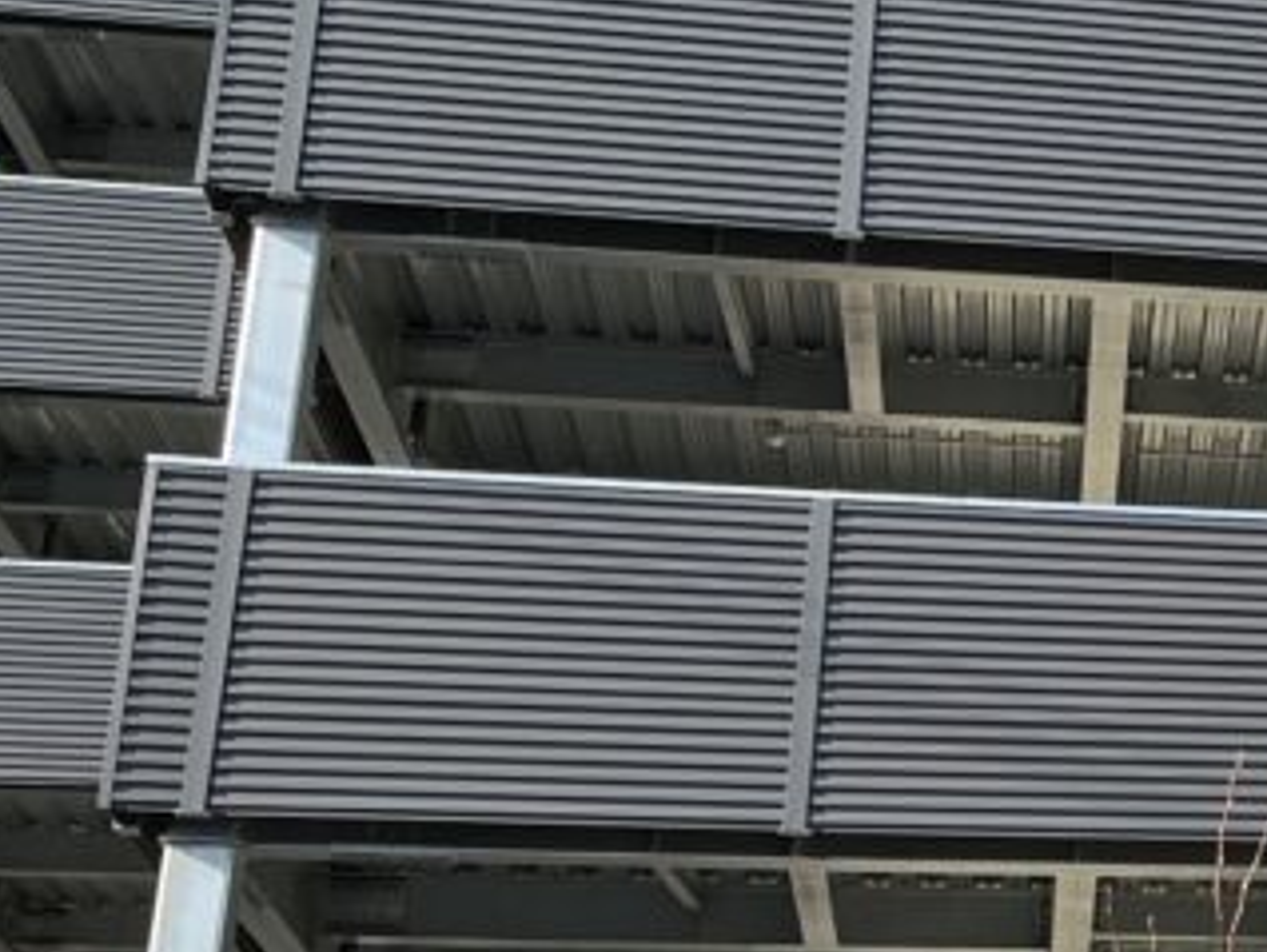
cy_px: 609
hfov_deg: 17.8
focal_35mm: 98
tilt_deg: +18.4
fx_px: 3590
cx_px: 1924
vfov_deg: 15.1
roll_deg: +1.8
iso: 50
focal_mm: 5.1
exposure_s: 1/864
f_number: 1.6
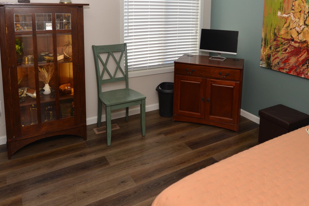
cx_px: 174
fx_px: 266
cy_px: 39
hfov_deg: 60.1
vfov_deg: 40.5
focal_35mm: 31
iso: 450
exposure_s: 1/60
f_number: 4
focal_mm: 18
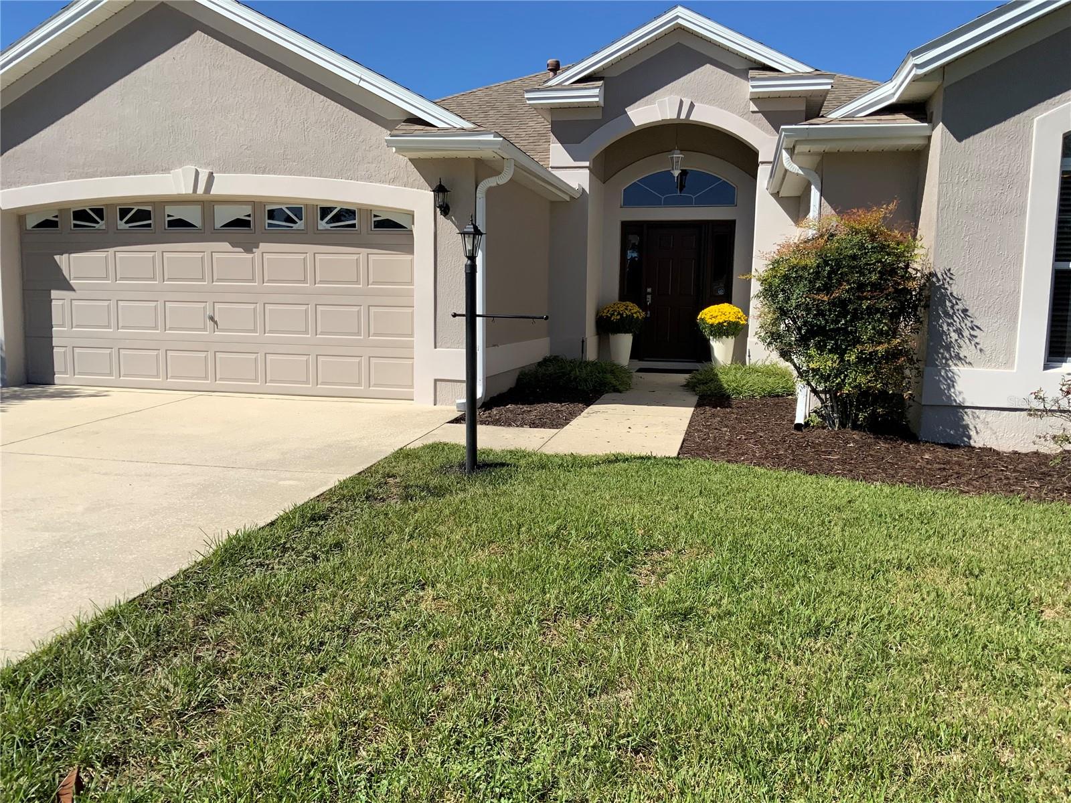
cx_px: 536
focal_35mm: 29
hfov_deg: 61.7
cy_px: 402
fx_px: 897
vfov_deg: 48.2
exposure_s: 1/2667
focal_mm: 3
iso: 16
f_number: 1.8
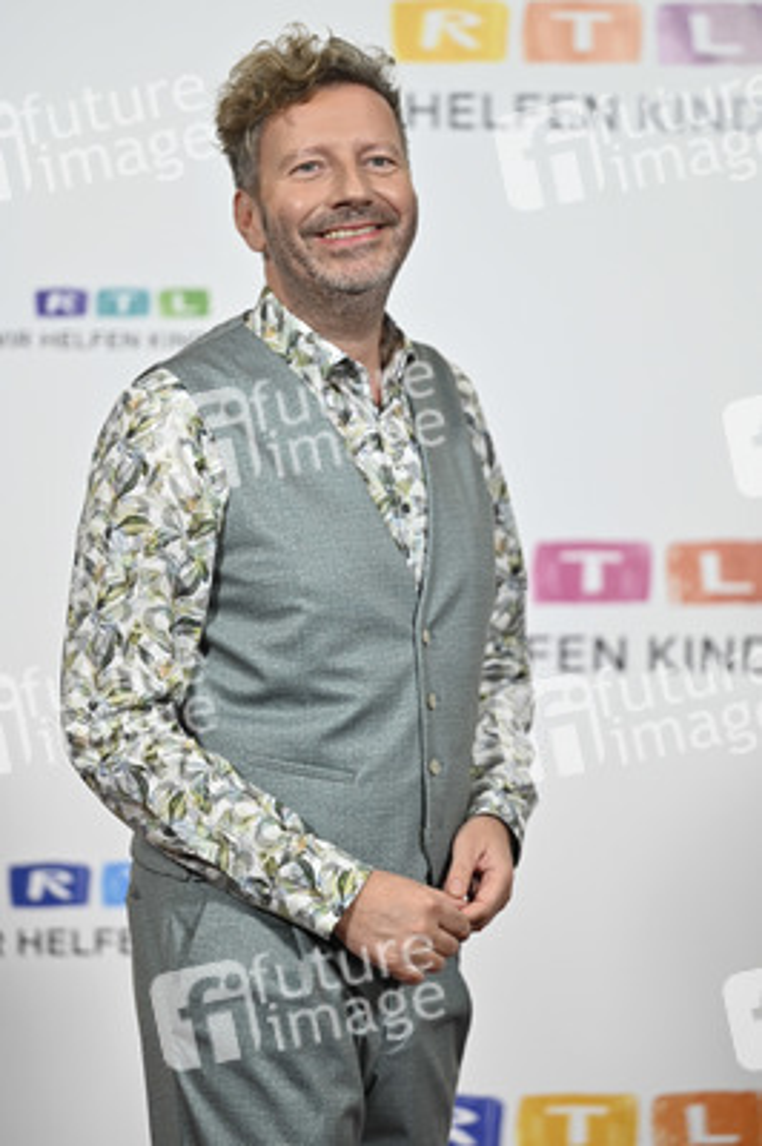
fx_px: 3307
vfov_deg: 19.7
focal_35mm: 104
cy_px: 573
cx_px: 381
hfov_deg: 13.1
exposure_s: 1/640
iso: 1000
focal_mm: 104
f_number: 2.8
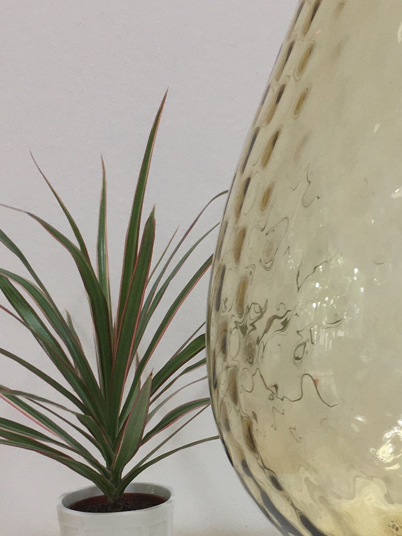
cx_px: 396
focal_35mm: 79
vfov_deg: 24.7
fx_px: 1223
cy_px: 327
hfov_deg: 18.2
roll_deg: +1.0
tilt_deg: -8.0
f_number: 2.2
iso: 32
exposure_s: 1/50
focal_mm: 4.15
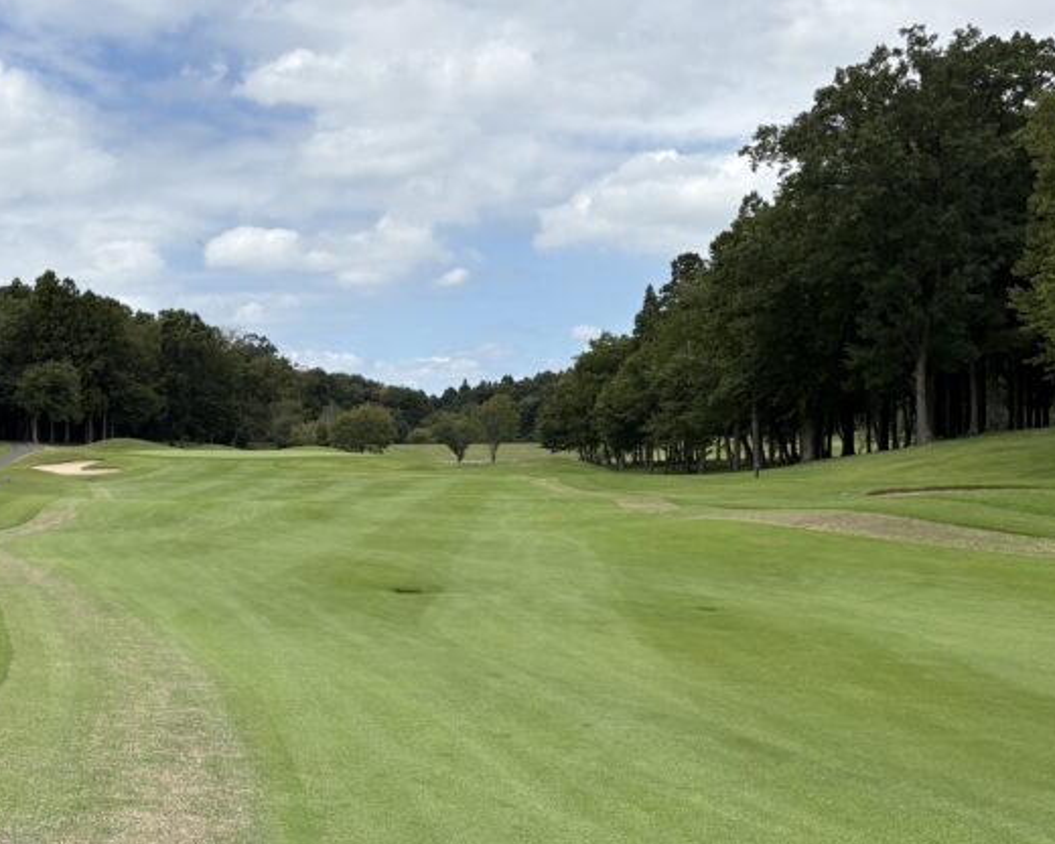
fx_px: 1561
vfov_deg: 30.2
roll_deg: +0.7
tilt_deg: -2.0
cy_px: 487
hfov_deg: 36.3
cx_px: 237
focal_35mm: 50
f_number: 1.6
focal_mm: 5.96
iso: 50
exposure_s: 1/4608
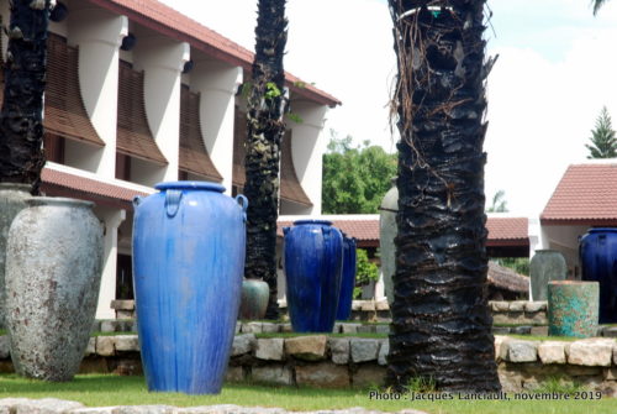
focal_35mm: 105
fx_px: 1802
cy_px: 207
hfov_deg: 19.4
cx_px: 308
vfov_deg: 13.1
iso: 100
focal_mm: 70
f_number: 16
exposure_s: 1/30
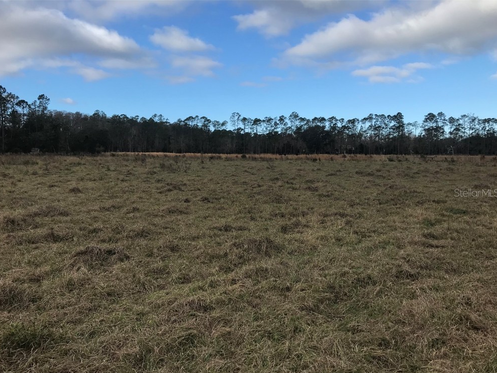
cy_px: 193
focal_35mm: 29
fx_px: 416
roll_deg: -0.4
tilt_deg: -1.6
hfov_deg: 61.6
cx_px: 244
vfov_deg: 48.2
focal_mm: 3.99
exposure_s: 1/1520
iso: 20
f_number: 1.8
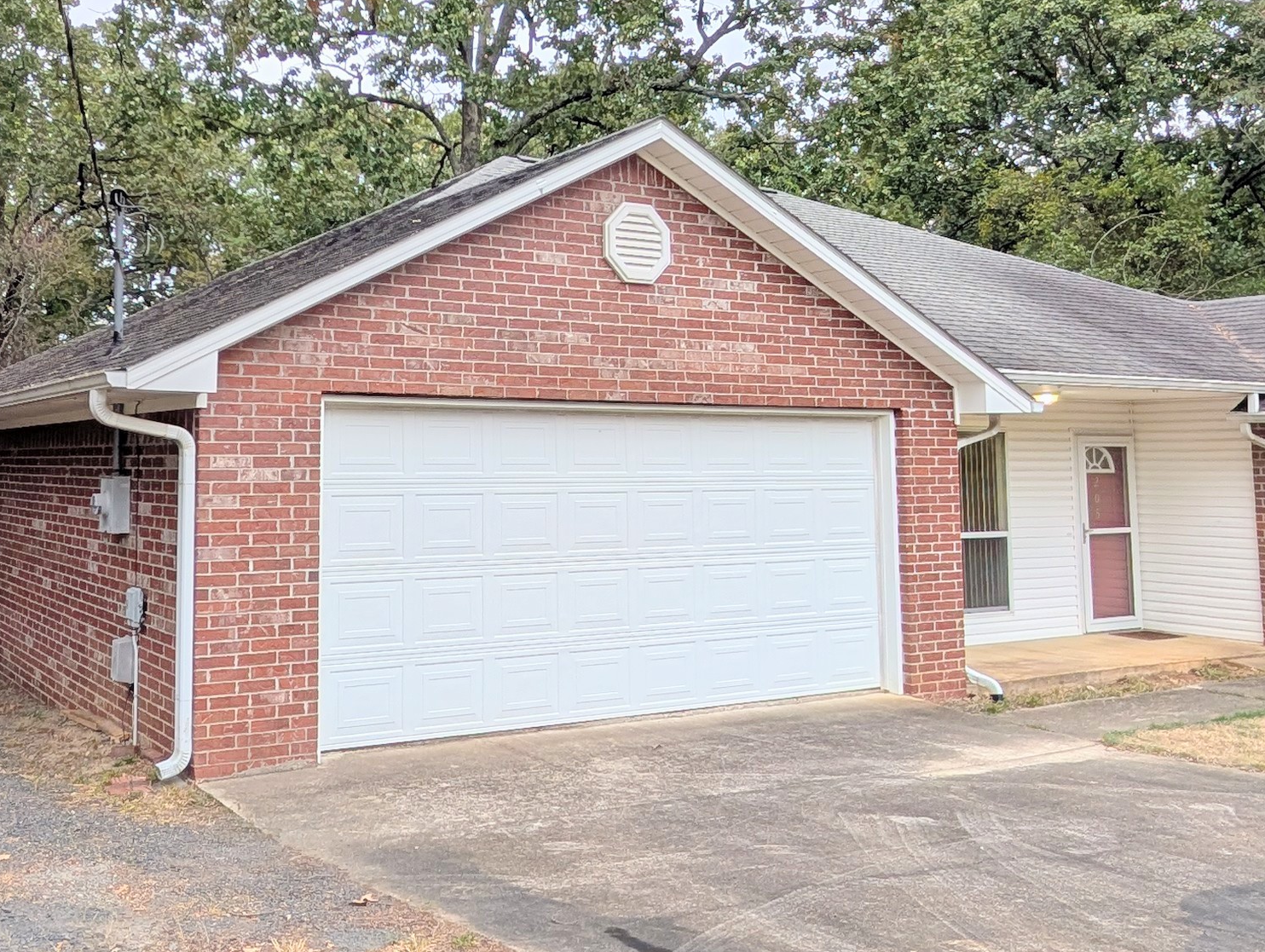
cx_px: 413
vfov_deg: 42.6
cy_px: 338
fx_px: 1208
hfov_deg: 54.1
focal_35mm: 33
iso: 52
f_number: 1.7
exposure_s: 1/472
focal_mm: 2.02
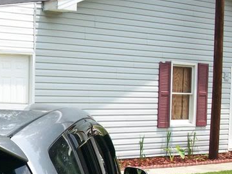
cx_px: 1
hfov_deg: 22.9
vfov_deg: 17.6
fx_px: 550
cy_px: 169
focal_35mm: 82
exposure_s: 1/205
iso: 80
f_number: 5.6
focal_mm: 6.2
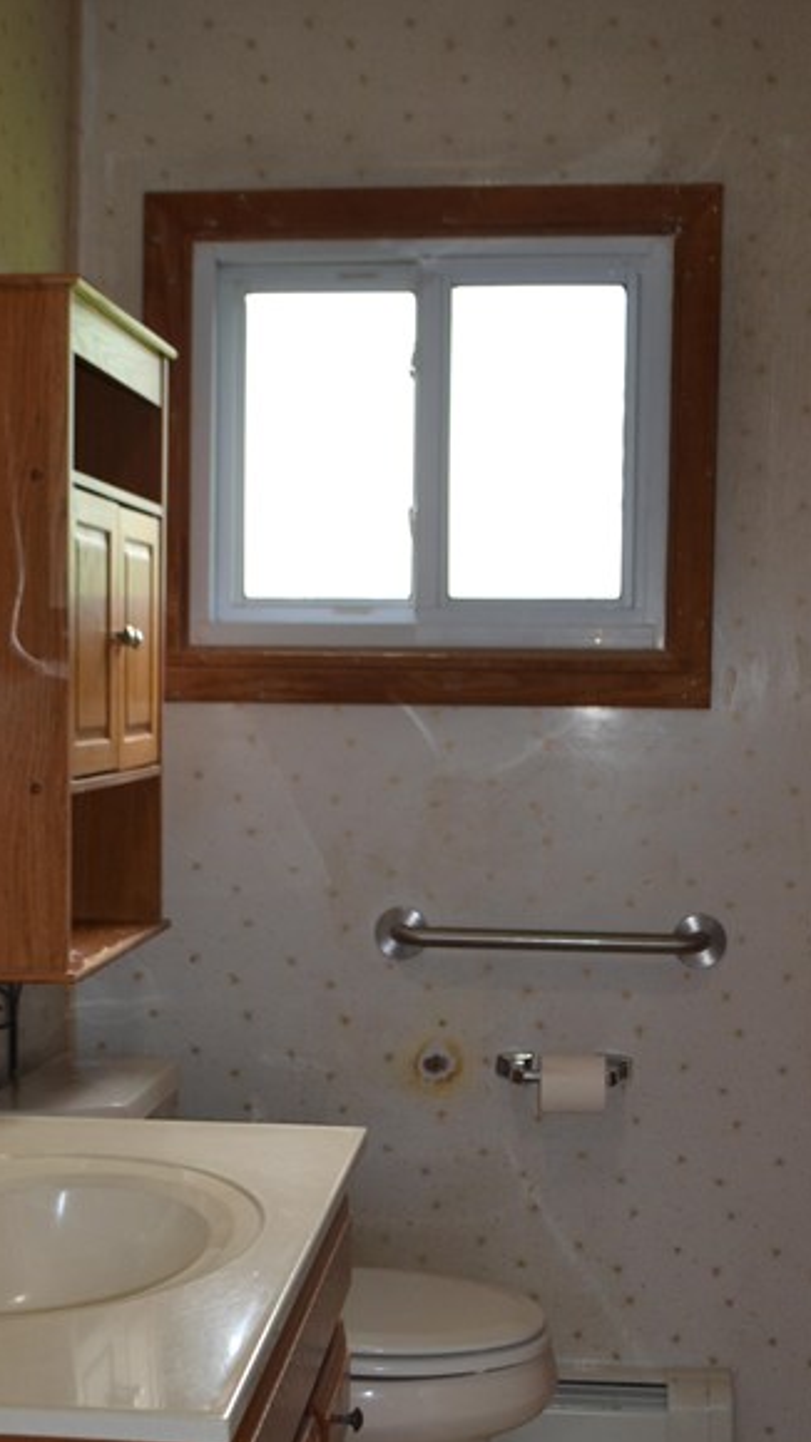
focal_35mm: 52
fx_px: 1989
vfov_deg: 39.7
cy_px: 870
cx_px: 343
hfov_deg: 23.0
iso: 400
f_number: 4
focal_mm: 20
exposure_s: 1/125
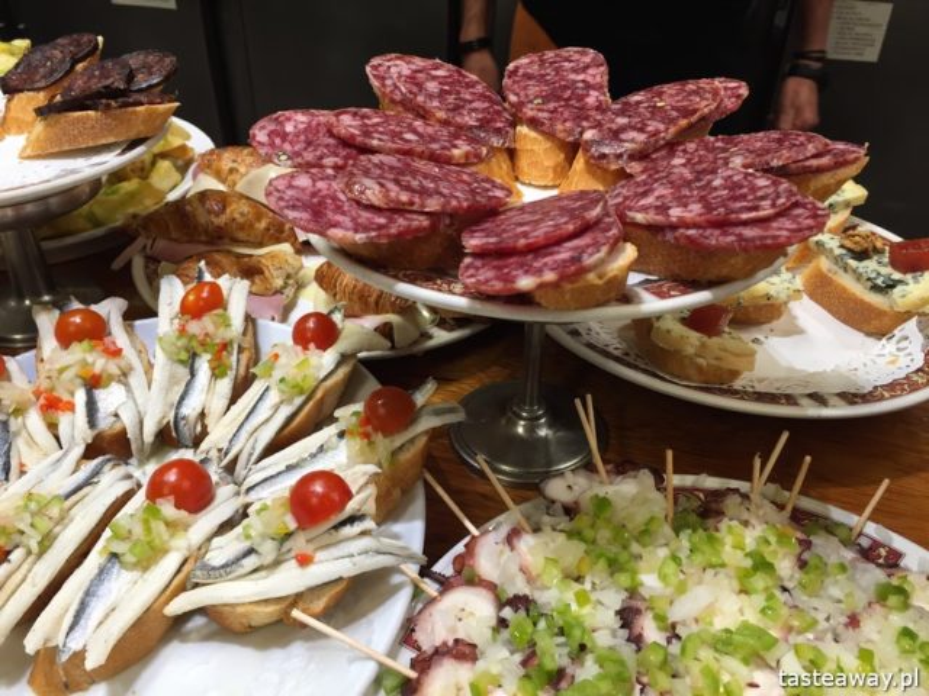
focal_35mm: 29
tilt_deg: -35.9
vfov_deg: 48.2
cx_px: 464
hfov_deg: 61.7
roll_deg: -1.2
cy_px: 348
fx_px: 778
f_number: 2.2
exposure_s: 1/33
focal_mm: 4.15
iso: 32
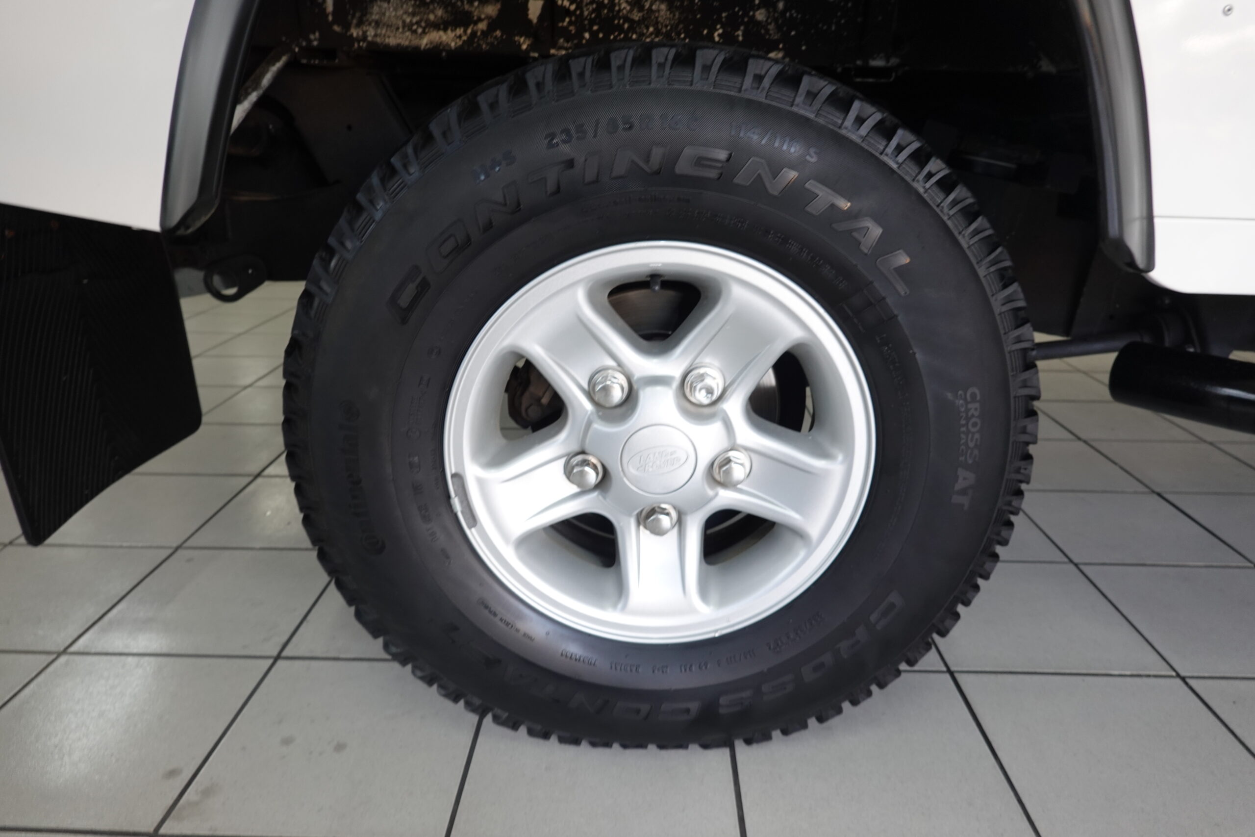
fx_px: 837
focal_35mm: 24
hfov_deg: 73.7
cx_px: 628
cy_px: 418
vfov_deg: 53.1
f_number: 2.8
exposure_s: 1/30
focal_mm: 9
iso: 200
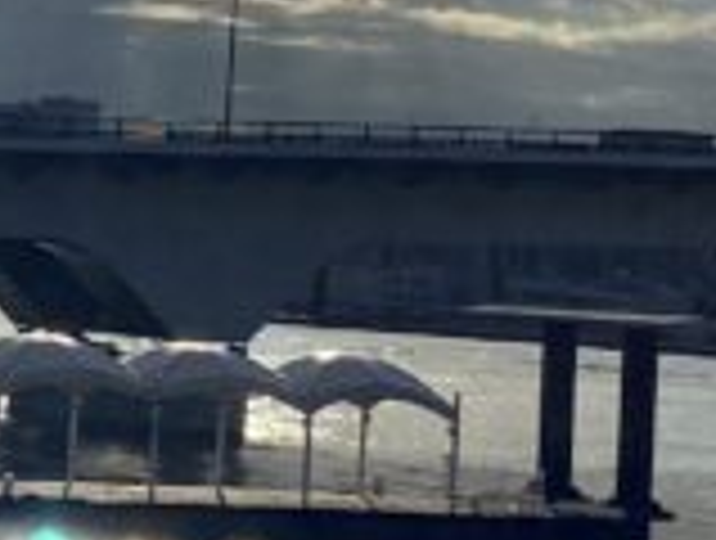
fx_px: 3462
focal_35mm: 167
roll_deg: -4.3
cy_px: -94
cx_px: 90
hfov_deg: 11.7
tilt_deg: +6.6
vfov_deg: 8.8
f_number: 1.8
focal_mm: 4.25
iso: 32
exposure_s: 1/14286
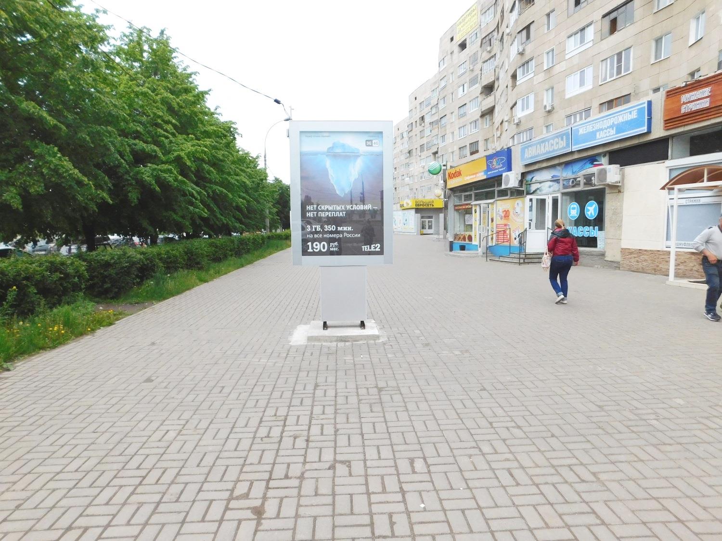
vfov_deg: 58.9
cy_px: 270
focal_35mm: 23
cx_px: 361
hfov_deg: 73.9
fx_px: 480
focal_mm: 4
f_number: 3
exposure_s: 1/1000
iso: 125
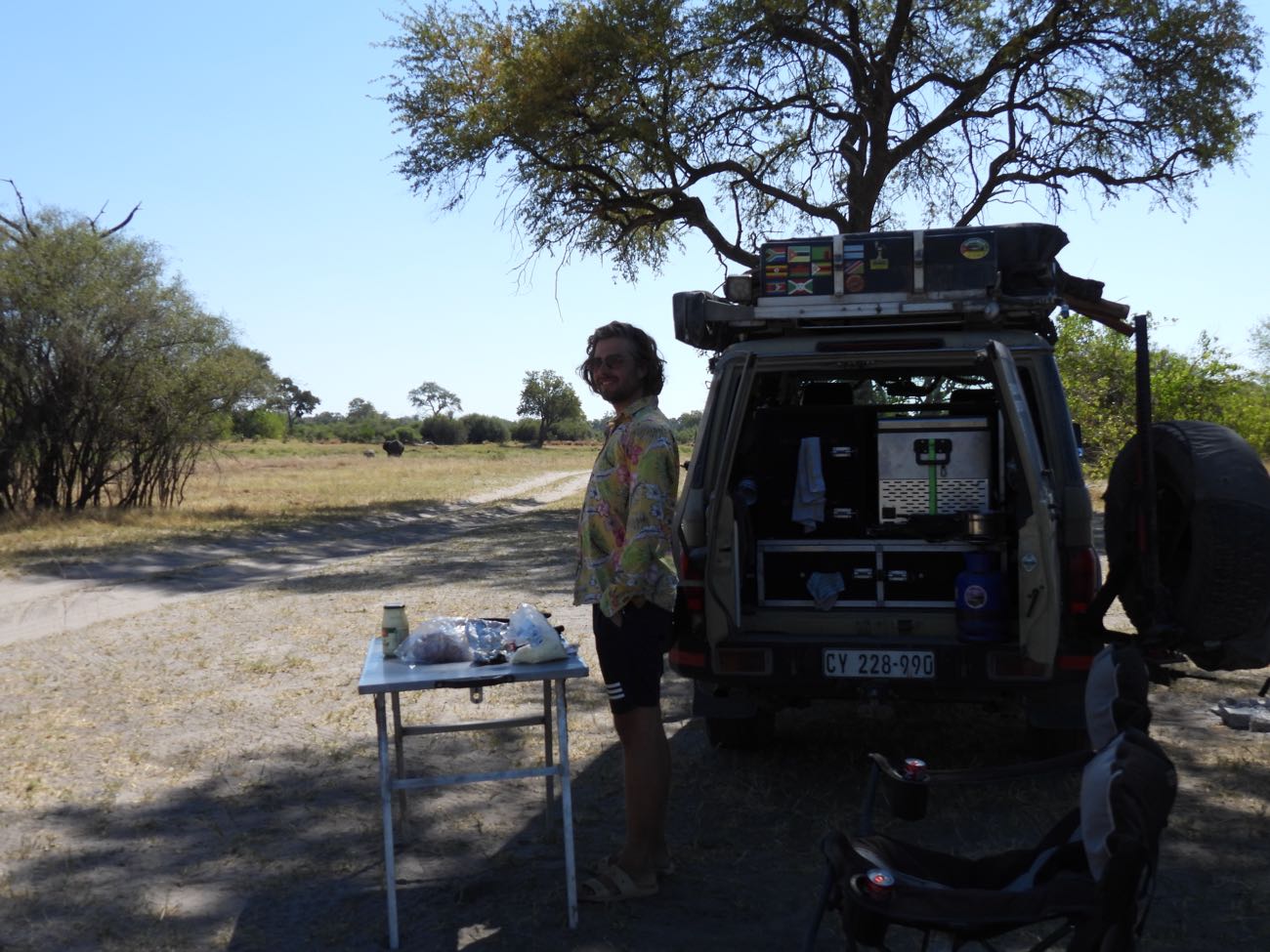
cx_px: 635
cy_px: 476
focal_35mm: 40
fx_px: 1468
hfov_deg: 46.8
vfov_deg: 36.0
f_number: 3.2
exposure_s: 1/1250
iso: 100
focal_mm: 7.1
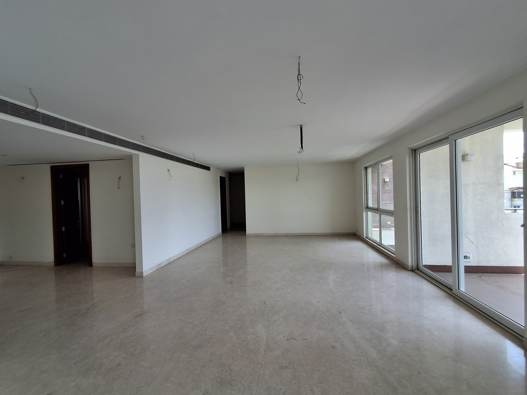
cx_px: 264
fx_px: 244
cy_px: 198
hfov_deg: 94.5
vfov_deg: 78.1
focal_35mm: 16
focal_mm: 1.64
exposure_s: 1/100
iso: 40
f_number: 2.2
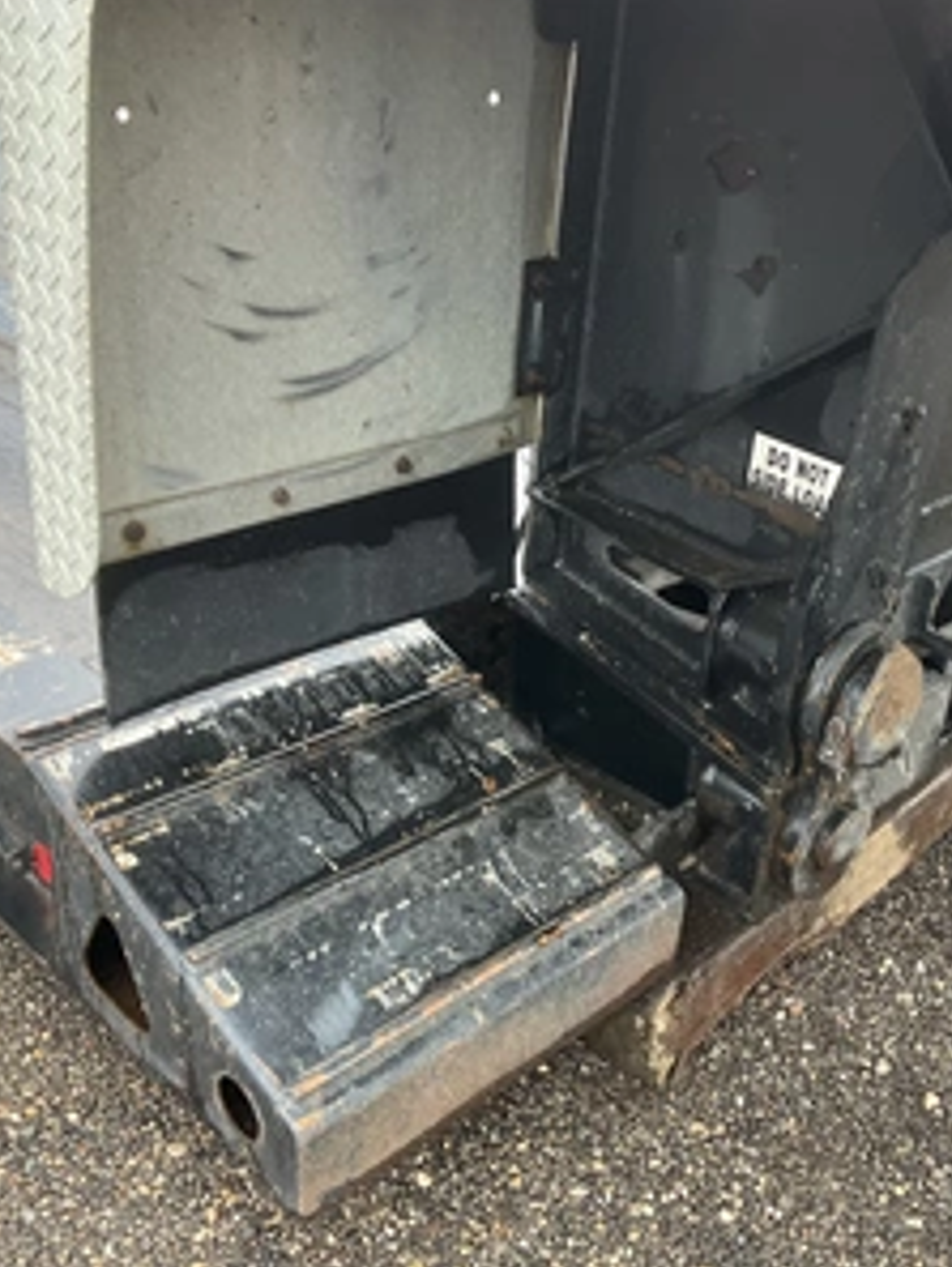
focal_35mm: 39
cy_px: 631
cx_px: 649
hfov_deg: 36.4
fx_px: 1429
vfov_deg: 47.8
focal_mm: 3
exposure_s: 1/122
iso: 40
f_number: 1.8
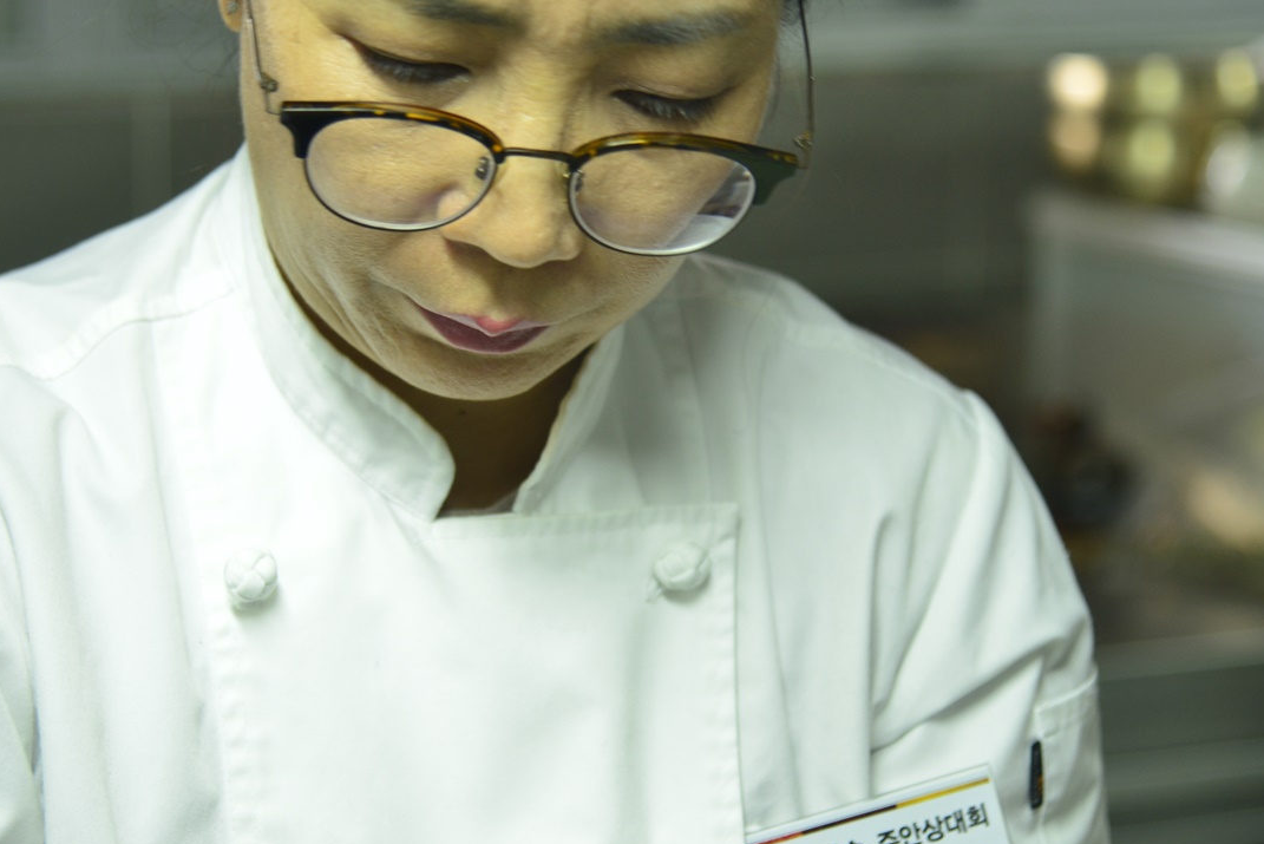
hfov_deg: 18.2
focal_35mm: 112
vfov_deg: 12.2
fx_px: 3934
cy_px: 413
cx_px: 469
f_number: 4
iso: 800
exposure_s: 1/30
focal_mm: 75
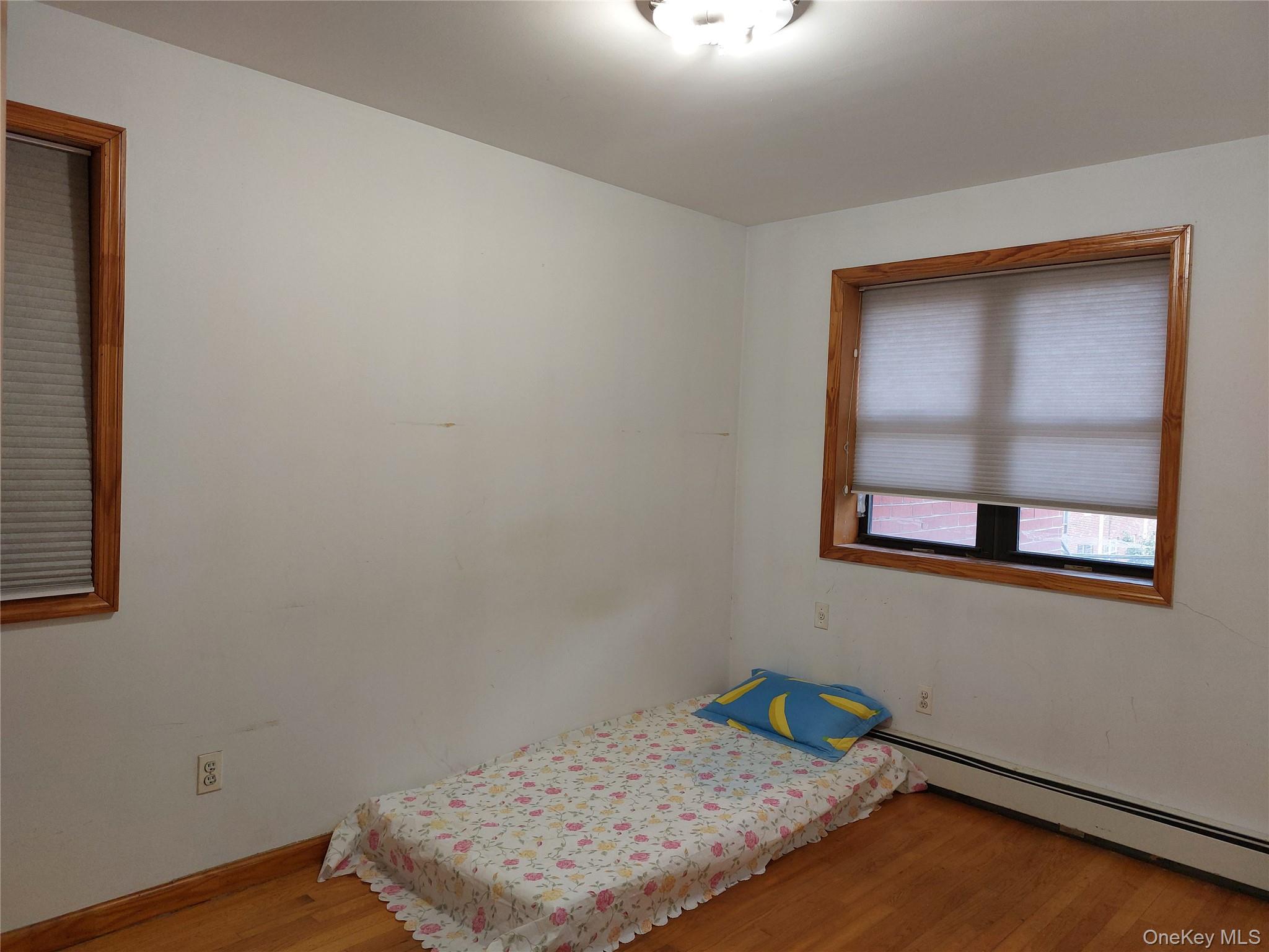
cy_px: 476
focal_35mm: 24
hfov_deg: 71.6
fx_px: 880
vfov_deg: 56.8
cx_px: 634
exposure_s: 1/120
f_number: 1.8
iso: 100
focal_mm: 5.23
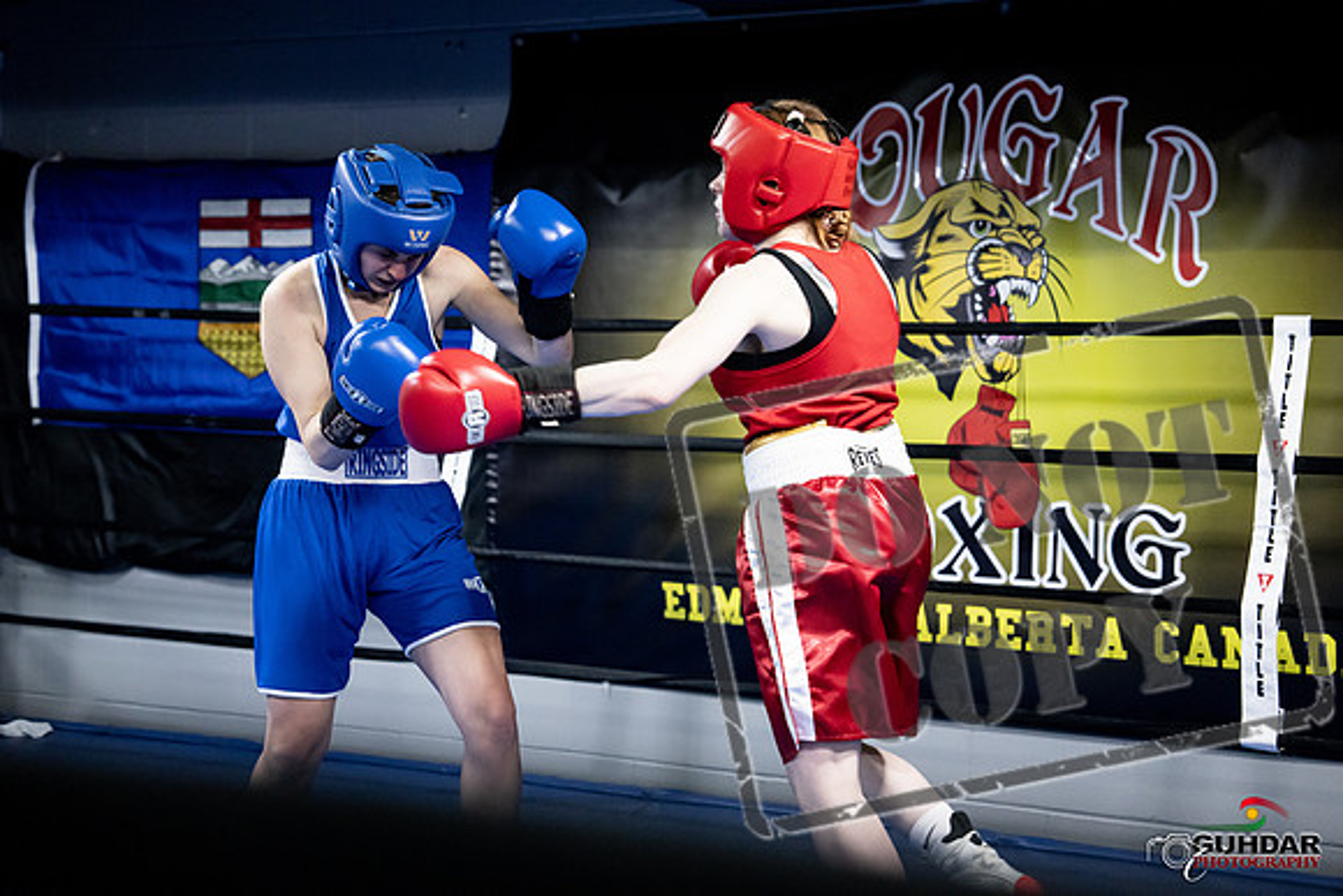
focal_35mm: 70
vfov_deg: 19.5
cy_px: 448
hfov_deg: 28.8
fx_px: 2612
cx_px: 672
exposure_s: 1/1000
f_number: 2.8
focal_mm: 70
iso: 8000
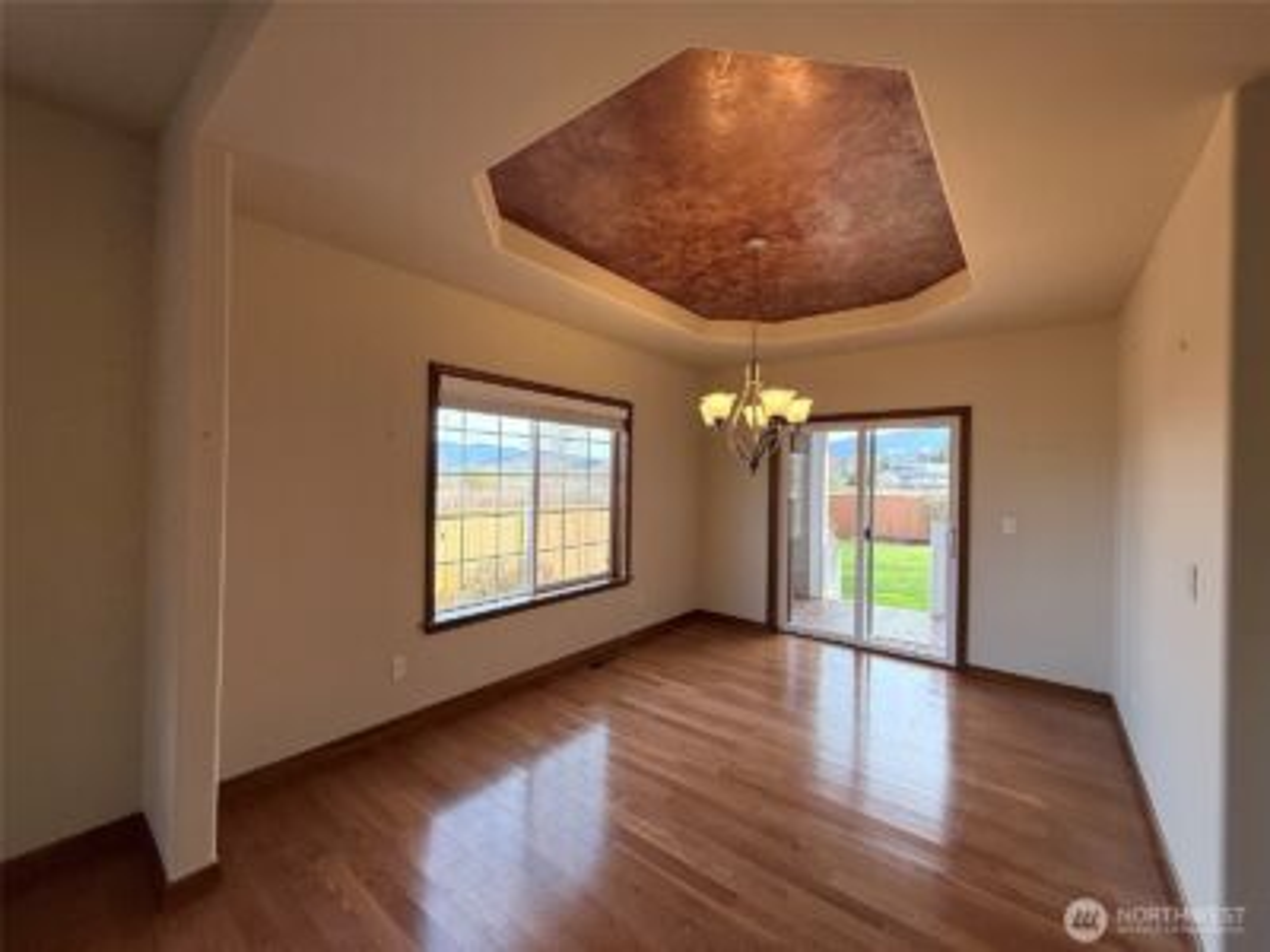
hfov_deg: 102.1
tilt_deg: +0.8
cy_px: 476
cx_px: 635
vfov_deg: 85.7
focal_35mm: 14
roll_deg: -0.6
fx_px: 514
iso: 64
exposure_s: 1/198
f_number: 2.2
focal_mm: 2.22
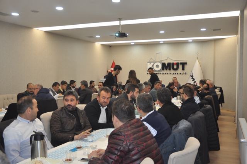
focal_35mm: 38
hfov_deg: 51.3
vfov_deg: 35.4
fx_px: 257
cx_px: 124
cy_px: 82
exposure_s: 1/125
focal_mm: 25
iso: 720
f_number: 3.8
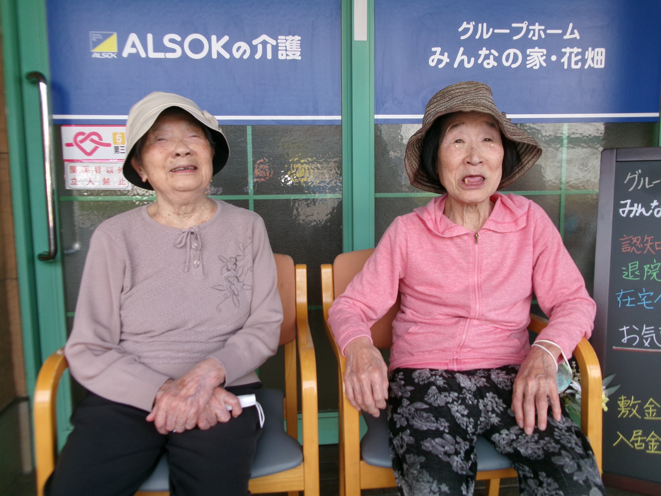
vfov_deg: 49.7
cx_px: 330
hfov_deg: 63.4
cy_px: 248
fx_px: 535
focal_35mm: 28
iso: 100
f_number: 3.9
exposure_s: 1/100
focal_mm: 5.1
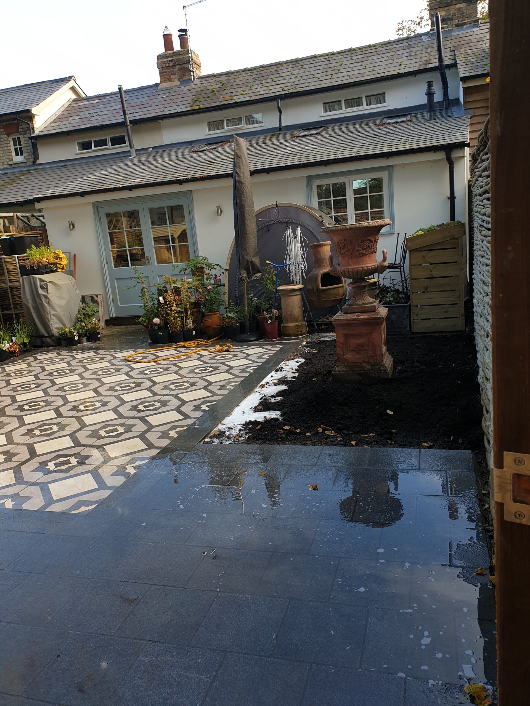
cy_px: 353
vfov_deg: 67.3
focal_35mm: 26
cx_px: 265
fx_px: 531
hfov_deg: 53.1
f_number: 2.4
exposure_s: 1/105
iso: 50
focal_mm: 4.3
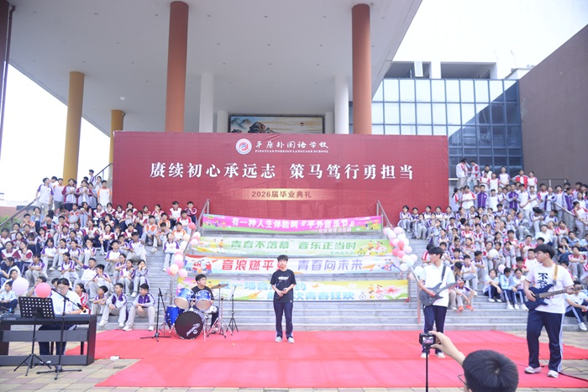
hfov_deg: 60.3
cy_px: 196
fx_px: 506
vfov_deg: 42.3
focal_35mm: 31
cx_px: 294
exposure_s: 1/160
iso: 640
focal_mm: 31
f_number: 4
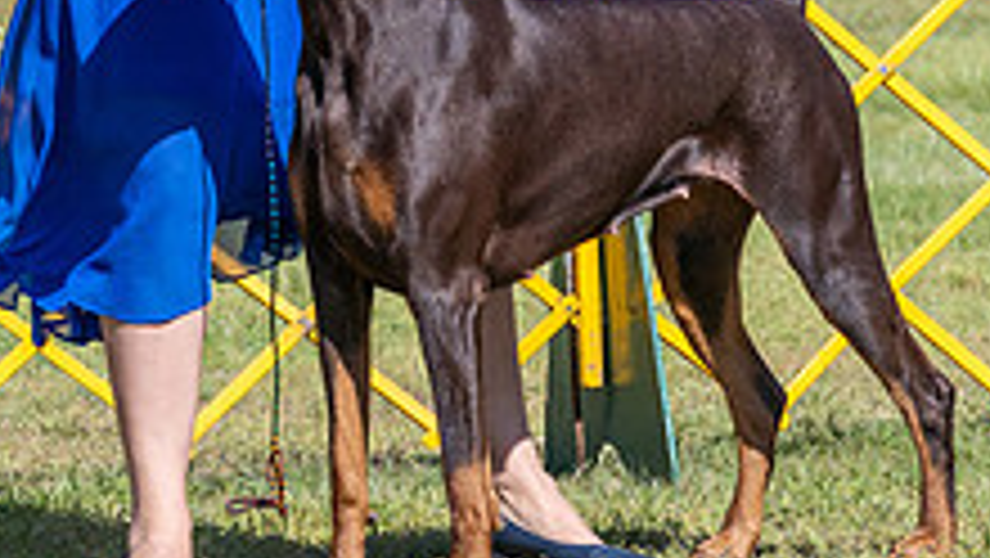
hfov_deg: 3.5
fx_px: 16152
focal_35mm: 615
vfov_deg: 2.0
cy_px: -135
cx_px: 376
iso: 500
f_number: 6.3
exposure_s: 1/2000
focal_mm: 191
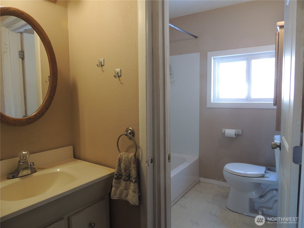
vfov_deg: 56.8
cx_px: 152
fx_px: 211
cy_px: 114
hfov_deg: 71.6
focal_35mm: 24
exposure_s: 1/30
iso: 250
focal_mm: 4.3
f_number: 3
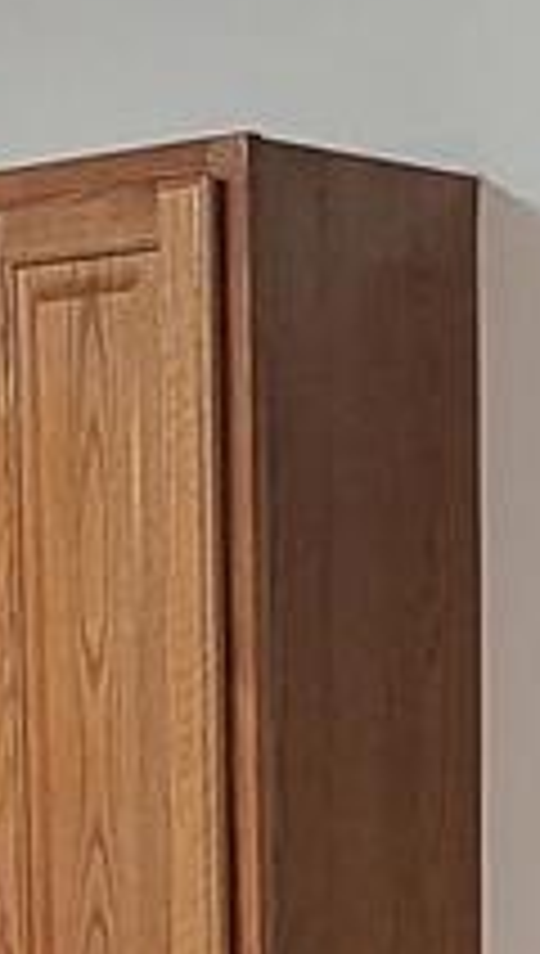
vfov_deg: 10.3
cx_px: 369
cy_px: 2016
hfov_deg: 6.5
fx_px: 4788
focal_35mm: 189
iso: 200
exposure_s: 1/60
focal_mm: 5
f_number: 1.8
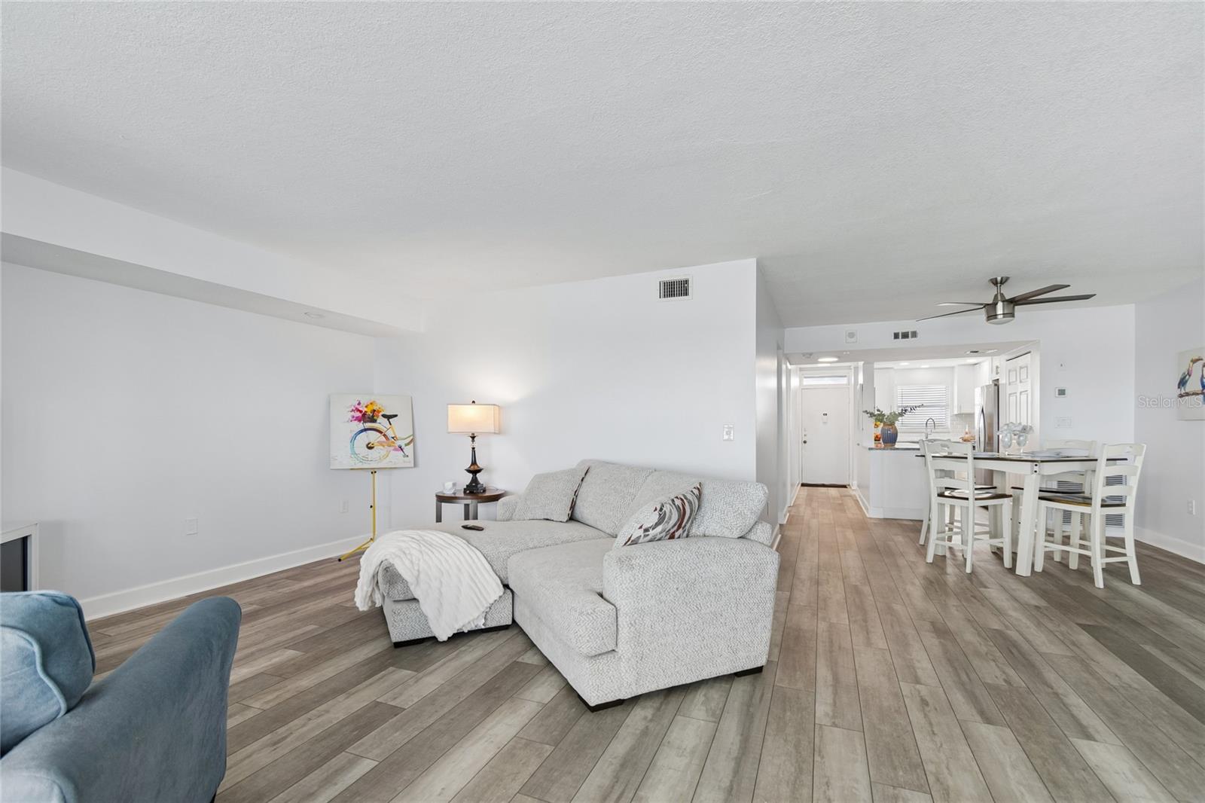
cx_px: 602
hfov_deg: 100.4
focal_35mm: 15
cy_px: 402
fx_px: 502
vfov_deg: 77.3
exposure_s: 1/25
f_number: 4.5
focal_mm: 10
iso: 100
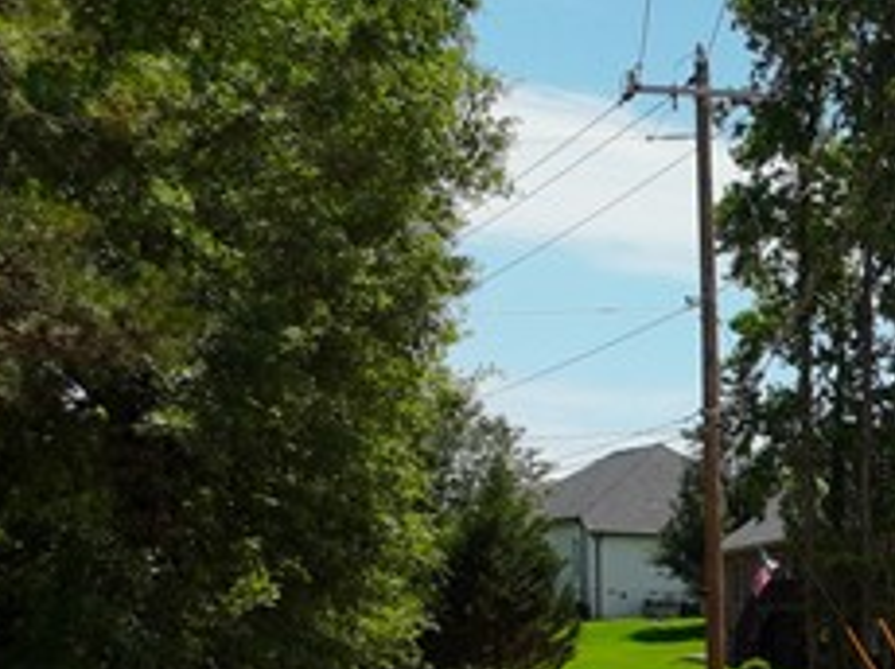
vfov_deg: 13.3
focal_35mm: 107
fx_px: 2764
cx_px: 1311
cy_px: 862
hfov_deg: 16.8
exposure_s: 1/400
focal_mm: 12.29
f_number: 2.8
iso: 130
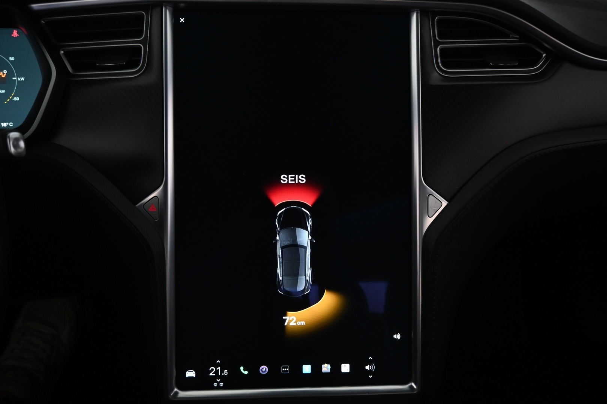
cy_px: 202
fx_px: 481
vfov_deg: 45.7
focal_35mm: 28
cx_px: 304
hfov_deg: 64.6
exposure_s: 1/30
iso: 1250
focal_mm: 19
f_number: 3.8
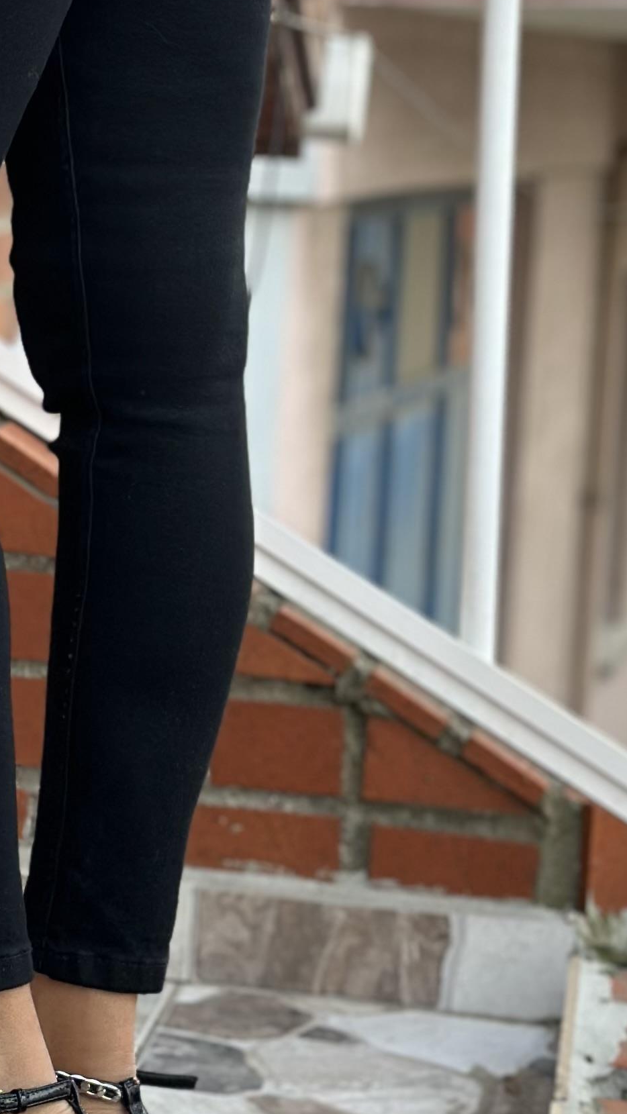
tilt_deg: -2.8
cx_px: 54
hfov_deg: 9.5
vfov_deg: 16.8
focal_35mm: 127
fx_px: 3753
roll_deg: -3.6
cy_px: 215
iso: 80
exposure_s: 1/335
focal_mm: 6.86
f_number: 1.78
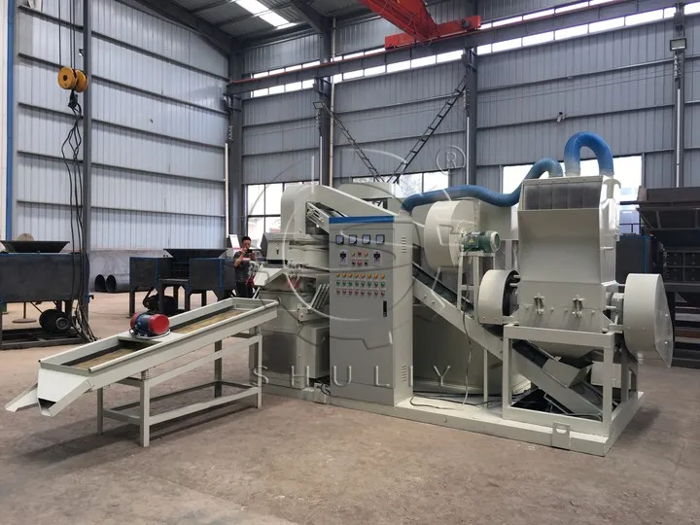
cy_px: 262
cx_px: 350
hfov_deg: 61.7
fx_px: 586
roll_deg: +0.7
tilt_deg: +1.8
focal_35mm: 29
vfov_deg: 48.2
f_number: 2.2
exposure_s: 1/100
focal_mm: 4.15
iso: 32
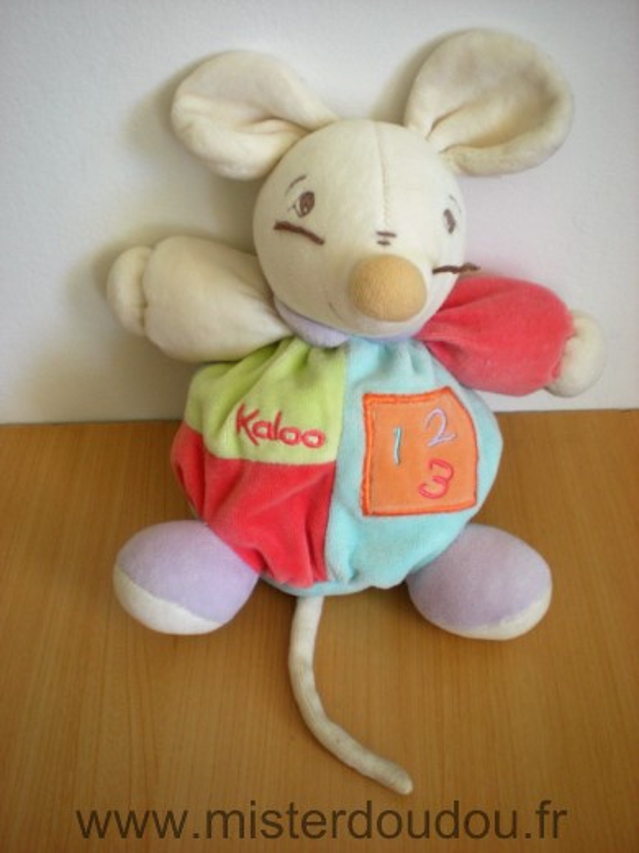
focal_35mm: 38
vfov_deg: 49.0
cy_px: 426
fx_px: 935
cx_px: 320
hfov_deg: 37.7
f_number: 3.1
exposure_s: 1/60.2
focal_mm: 6.3
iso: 154
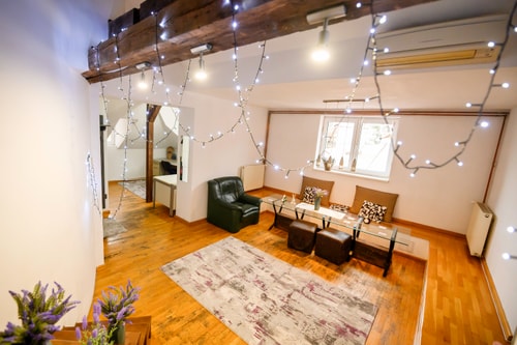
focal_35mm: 15
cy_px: 169
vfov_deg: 76.3
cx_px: 237
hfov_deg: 99.2
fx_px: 219
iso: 4000
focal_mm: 14
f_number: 2.8
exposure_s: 1/320
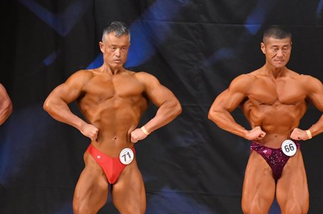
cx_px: 77
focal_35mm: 411
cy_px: 153
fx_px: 3684
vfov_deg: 3.3
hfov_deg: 5.0
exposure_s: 1/400
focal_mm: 160
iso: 5600
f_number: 5.6
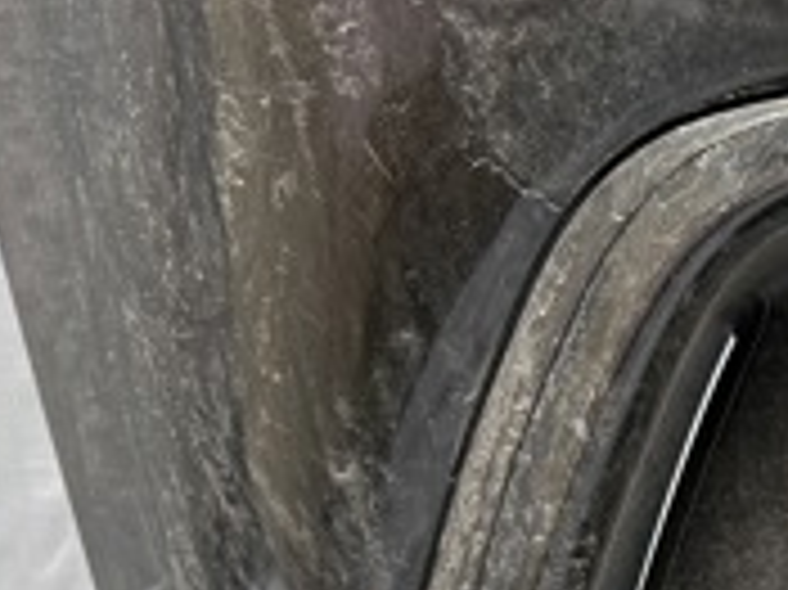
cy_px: 964
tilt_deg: -21.9
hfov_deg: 20.0
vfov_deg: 15.1
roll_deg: -1.1
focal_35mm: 88
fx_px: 2002
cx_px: 1090
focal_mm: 6.76
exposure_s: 1/121
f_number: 1.78
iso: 160
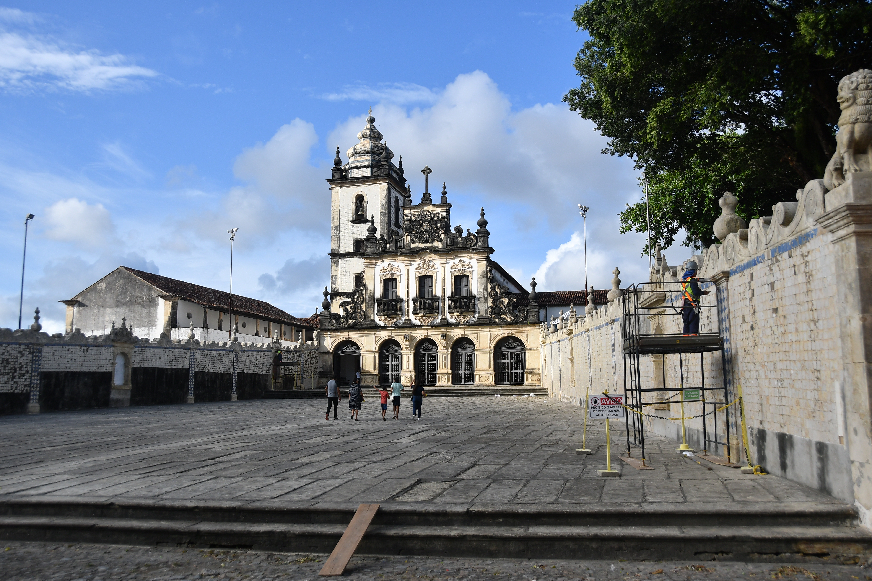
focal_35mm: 33
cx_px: 436
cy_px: 290
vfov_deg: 40.0
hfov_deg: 57.2
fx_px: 799
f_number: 5
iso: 250
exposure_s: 1/2000
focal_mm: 22
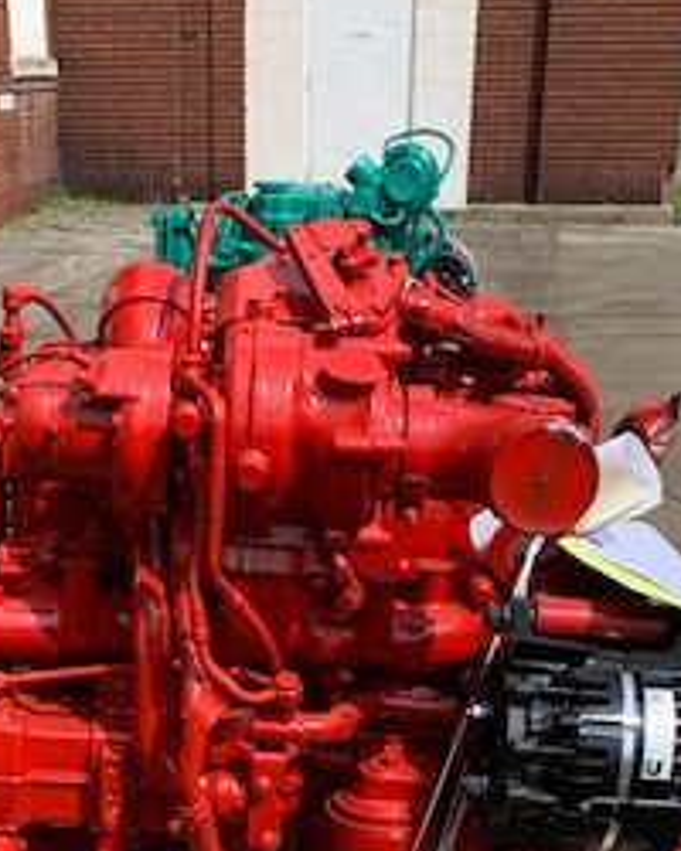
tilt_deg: -28.8
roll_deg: +2.6
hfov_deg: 23.4
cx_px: 221
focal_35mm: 65
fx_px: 1638
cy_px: 936
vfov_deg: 26.8
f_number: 1.8
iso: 25
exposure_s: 1/3401
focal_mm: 4.25
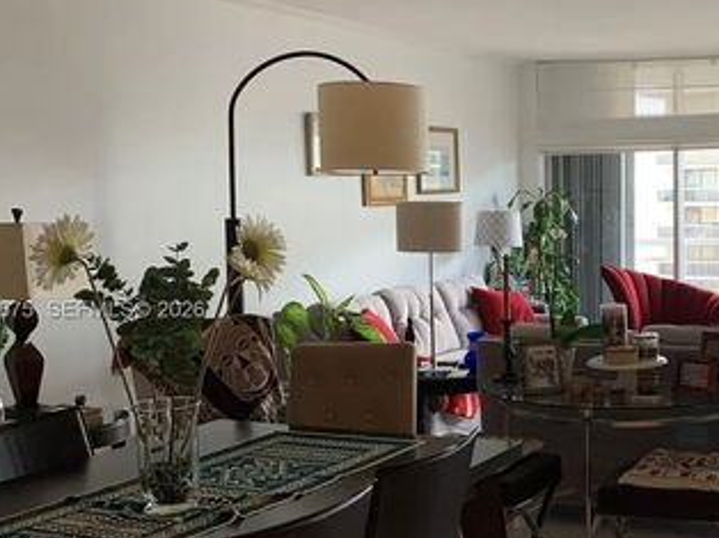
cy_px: 311
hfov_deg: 34.1
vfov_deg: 27.5
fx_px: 1100
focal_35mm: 53
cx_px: 653
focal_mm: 4.25
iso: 100
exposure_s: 1/60
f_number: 1.8
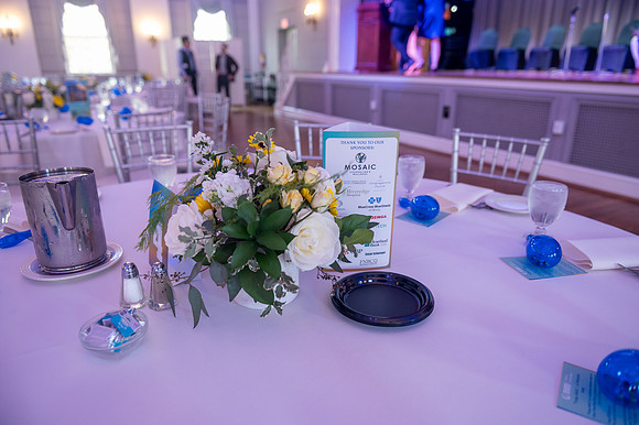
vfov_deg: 53.1
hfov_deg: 73.8
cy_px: 212
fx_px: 426
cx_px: 320
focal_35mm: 24
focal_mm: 24
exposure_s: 1/80
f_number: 3.2
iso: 1000
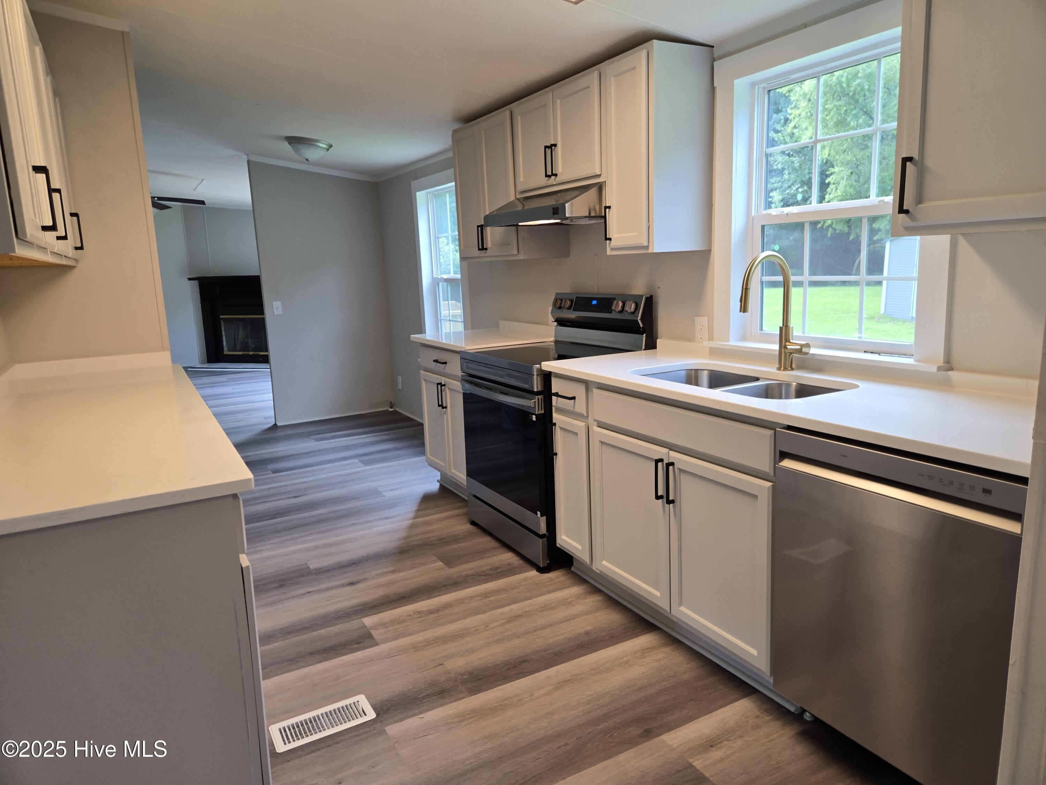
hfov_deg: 73.9
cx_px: 523
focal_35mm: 23
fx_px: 695
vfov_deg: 58.9
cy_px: 392
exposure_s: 1/52.7
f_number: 1.8
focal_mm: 5.4
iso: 40
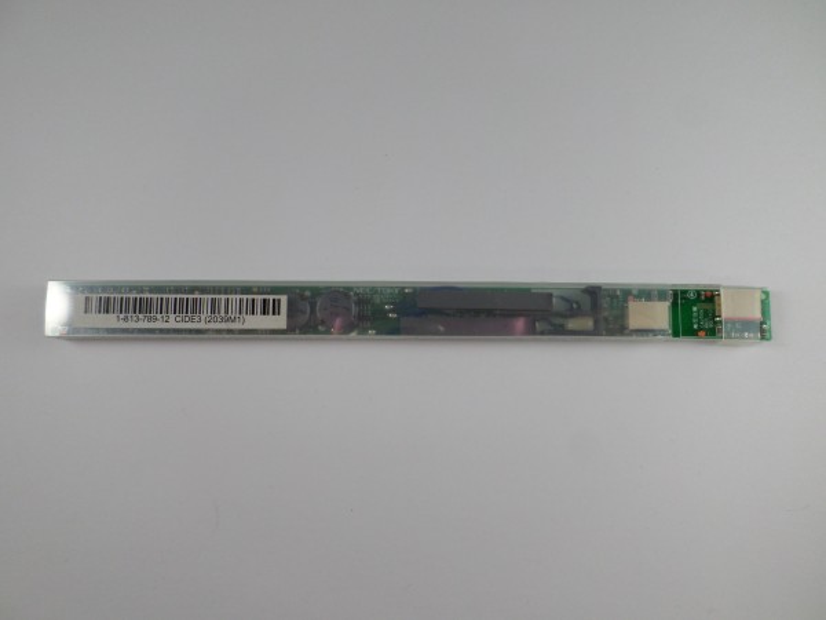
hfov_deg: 69.4
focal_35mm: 25
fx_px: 597
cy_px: 310
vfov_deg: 54.9
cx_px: 413
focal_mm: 4.5
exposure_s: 1/90
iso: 80
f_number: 2.5
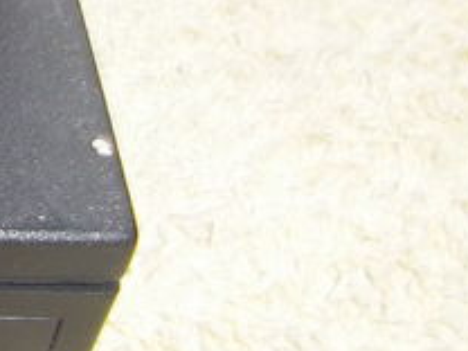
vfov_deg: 11.1
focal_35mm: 130
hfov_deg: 12.4
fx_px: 1758
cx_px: -608
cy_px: -112
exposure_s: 1/50
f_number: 3.2
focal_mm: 4.9
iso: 100
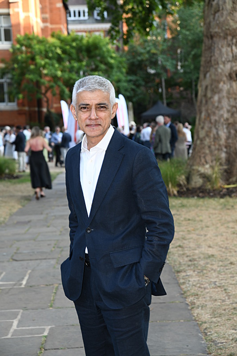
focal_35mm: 75
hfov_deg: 18.2
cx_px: 118
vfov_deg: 27.0
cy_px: 178
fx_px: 741
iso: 400
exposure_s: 1/60
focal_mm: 75
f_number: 6.3
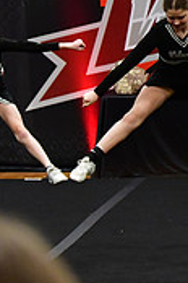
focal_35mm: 350
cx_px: 465
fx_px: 2741
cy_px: 61
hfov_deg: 3.9
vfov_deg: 5.9
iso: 4000
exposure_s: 1/500
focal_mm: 70
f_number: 3.5
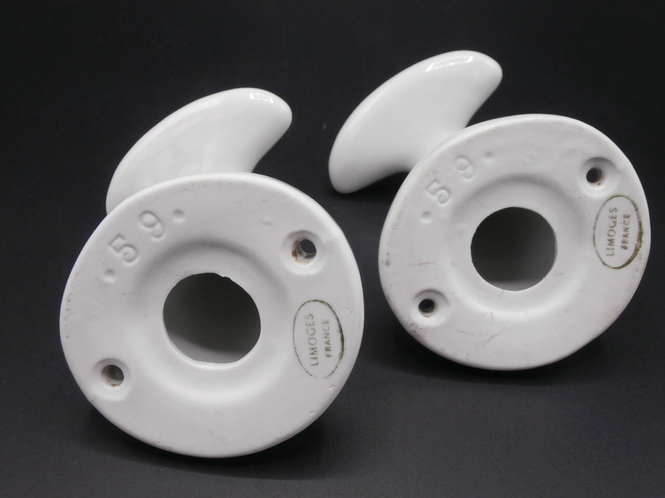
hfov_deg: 49.0
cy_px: 249
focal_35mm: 38
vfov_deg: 37.7
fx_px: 730
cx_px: 332
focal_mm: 6.67
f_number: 3.9
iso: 200
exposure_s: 1/250
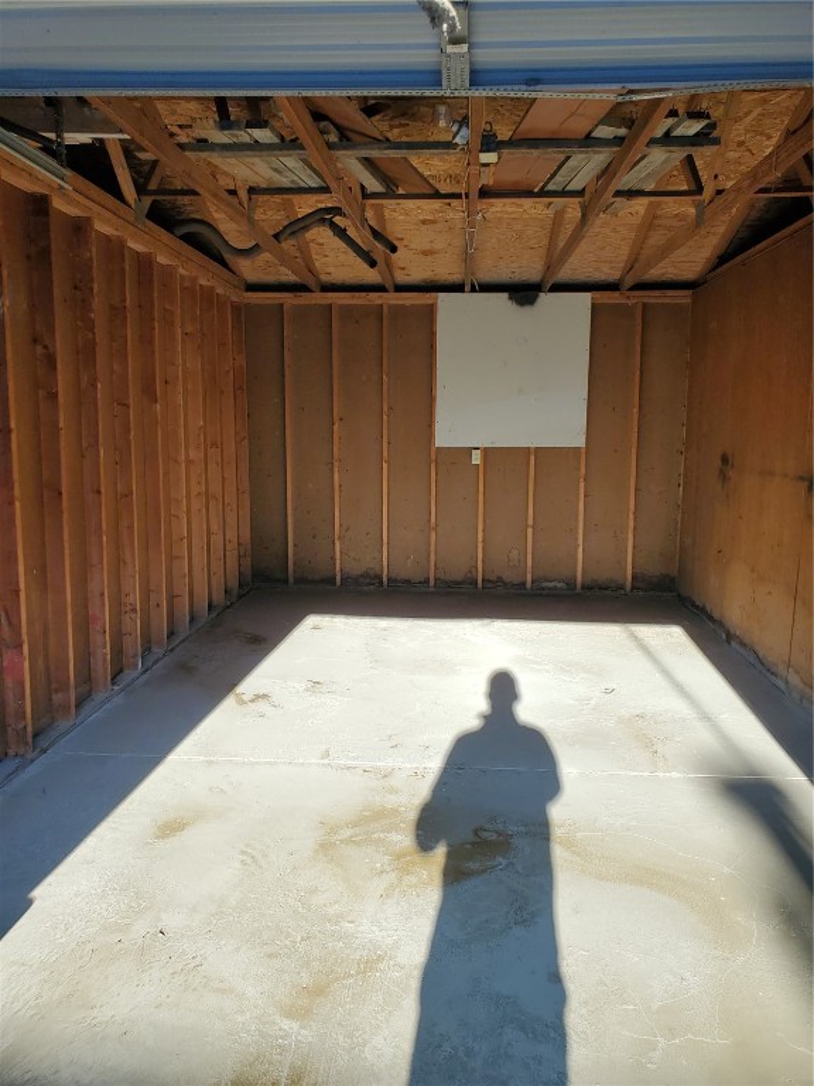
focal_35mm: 26
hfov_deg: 53.1
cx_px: 407
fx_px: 815
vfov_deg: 67.3
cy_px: 543
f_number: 2.4
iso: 50
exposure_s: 1/276
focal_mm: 4.3
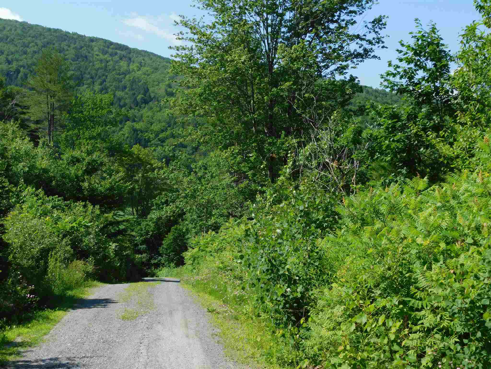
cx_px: 246
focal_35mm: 51
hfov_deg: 37.5
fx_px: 723
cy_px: 184
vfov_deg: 28.6
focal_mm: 9
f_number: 3.8
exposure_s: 1/800
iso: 125
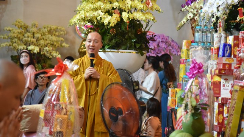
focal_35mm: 127
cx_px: 122
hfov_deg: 16.9
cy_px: 58
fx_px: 822
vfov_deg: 9.5
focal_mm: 120
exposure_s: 1/50
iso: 6400
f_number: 4
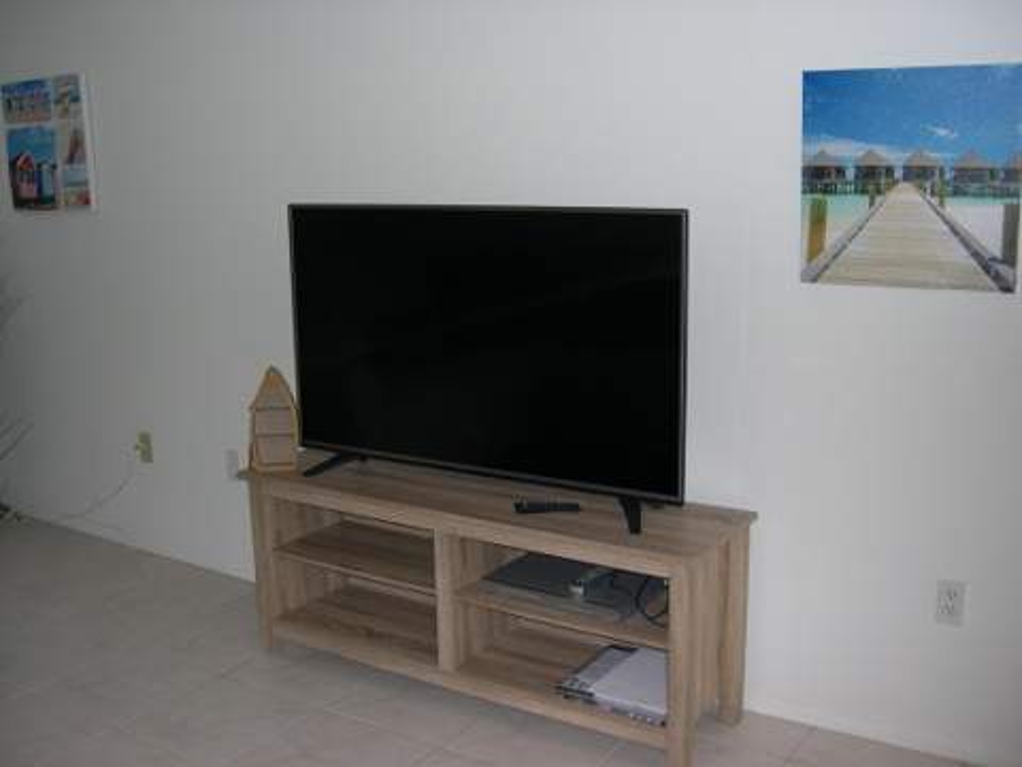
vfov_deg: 37.7
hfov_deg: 49.0
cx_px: 511
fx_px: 1122
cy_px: 384
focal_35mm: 38
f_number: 2.8
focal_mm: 8
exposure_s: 1/60
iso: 100
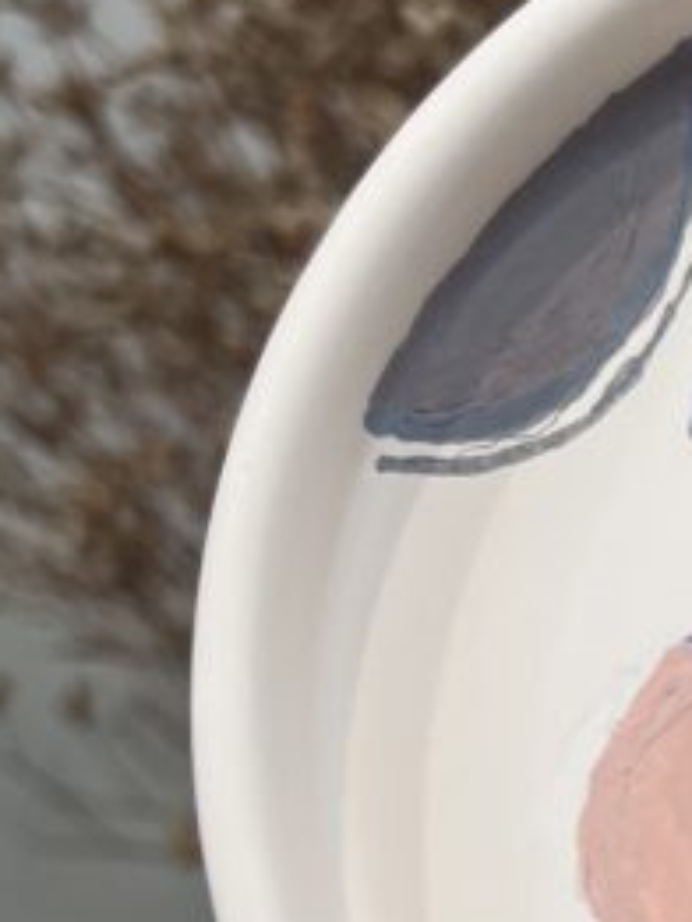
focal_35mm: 102
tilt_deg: -32.6
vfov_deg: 18.9
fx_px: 2717
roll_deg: +1.8
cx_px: 1119
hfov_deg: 13.5
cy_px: 851
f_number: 1.5
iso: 64
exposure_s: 1/120
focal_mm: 5.7
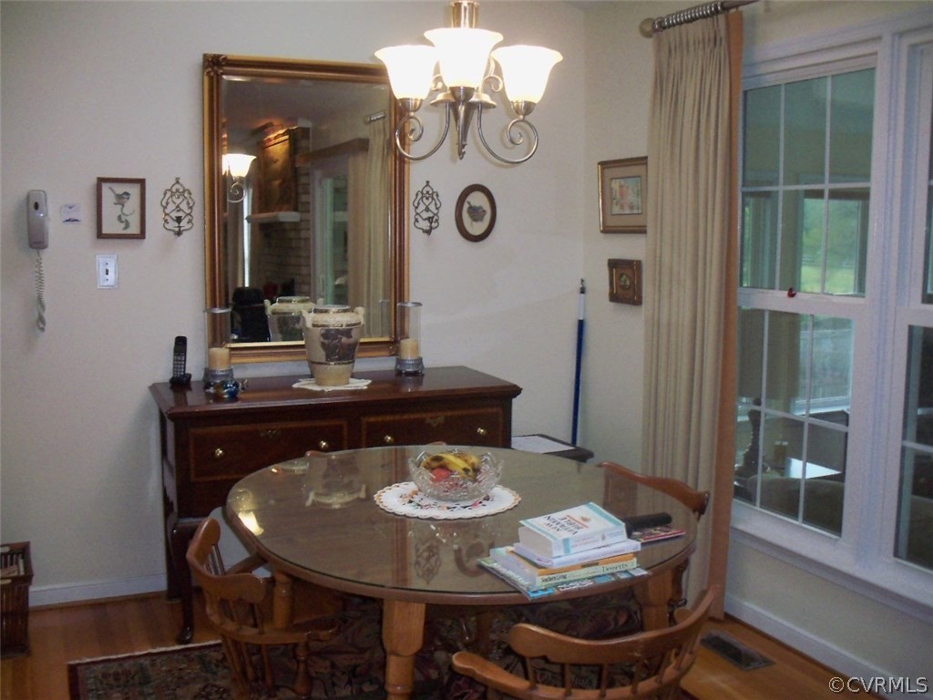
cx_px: 466
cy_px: 350
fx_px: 1024
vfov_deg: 37.7
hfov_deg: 49.0
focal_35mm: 38
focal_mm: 6.3
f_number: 3.5
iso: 320
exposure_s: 1/60
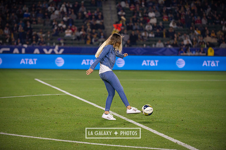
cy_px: 75
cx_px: 113
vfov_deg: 10.2
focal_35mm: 135
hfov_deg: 15.2
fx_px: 848
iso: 1600
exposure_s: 1/2500
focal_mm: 135
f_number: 2.8
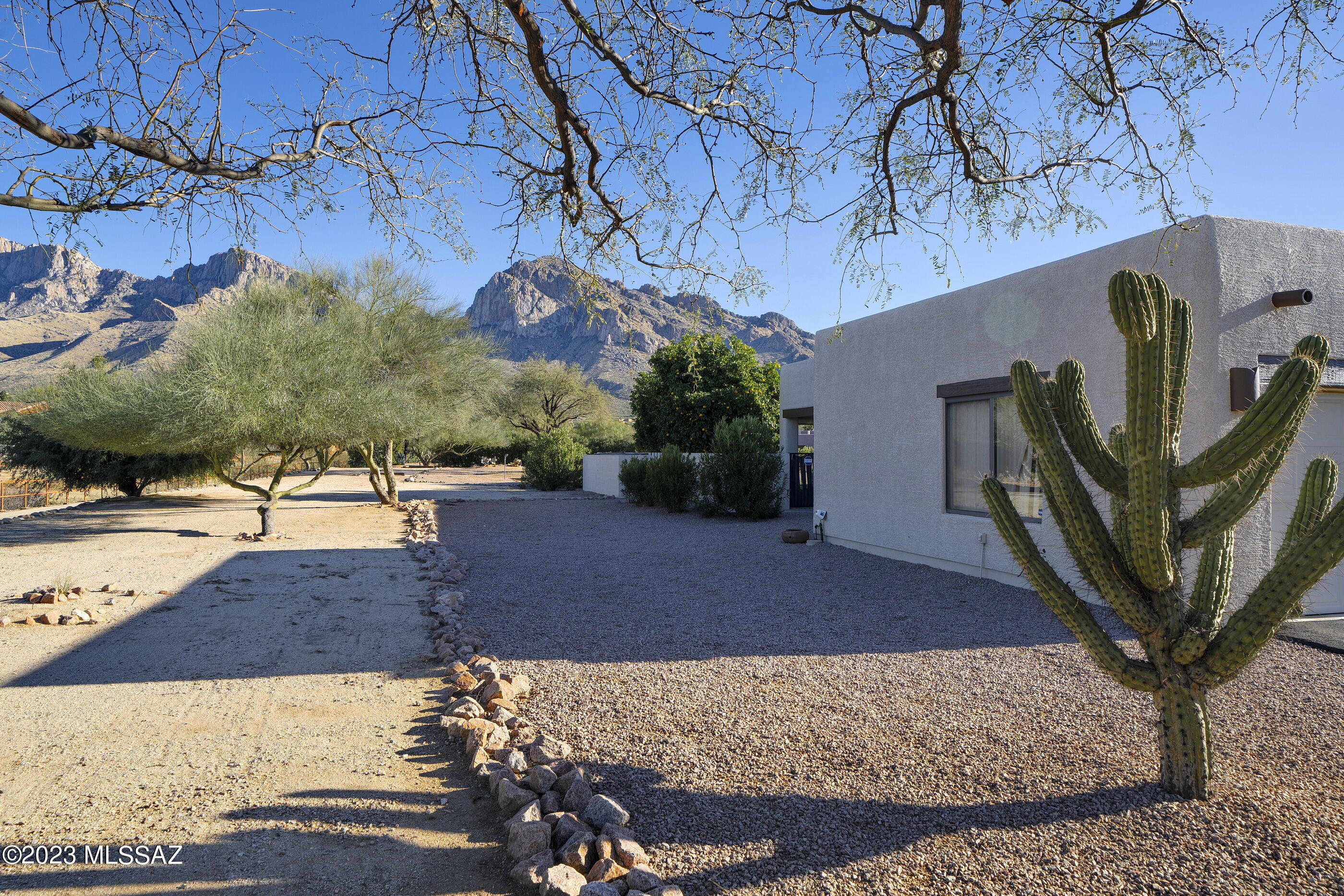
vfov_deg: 57.2
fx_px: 821
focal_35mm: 22
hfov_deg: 78.6
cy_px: 448
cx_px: 672
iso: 100
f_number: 9
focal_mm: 22
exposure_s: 1/160
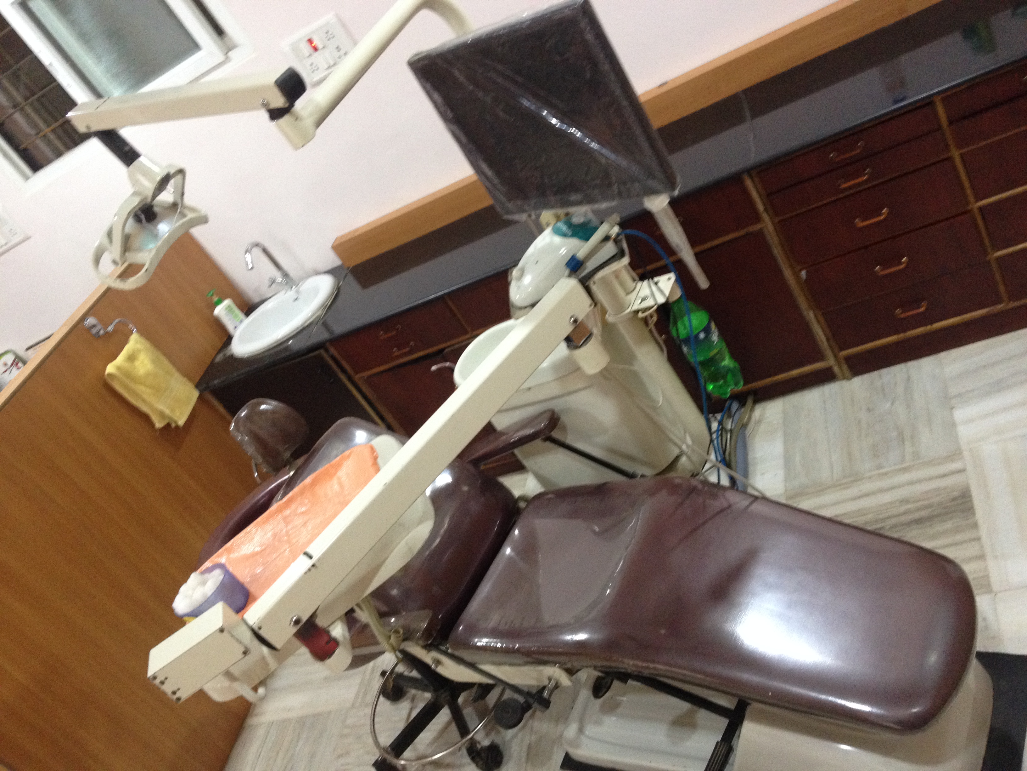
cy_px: 386
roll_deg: +34.7
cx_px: 514
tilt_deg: -30.1
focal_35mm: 35
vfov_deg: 40.7
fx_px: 1038
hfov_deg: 52.6
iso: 200
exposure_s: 1/20
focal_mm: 4.28
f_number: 2.4
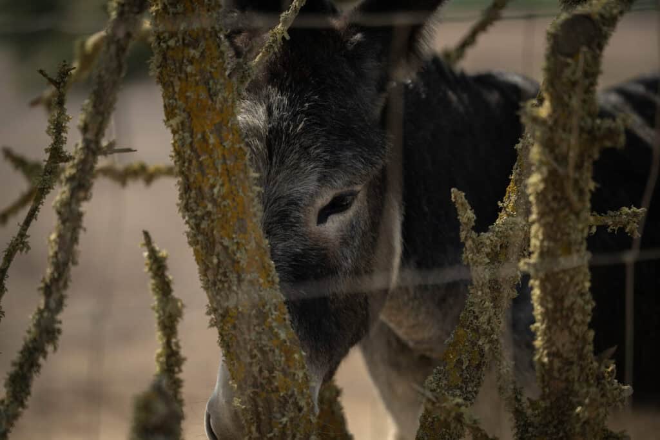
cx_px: 330
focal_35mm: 180
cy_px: 220
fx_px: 3300
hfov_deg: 11.4
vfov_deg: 7.6
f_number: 2.8
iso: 200
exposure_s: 1/2000
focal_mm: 180
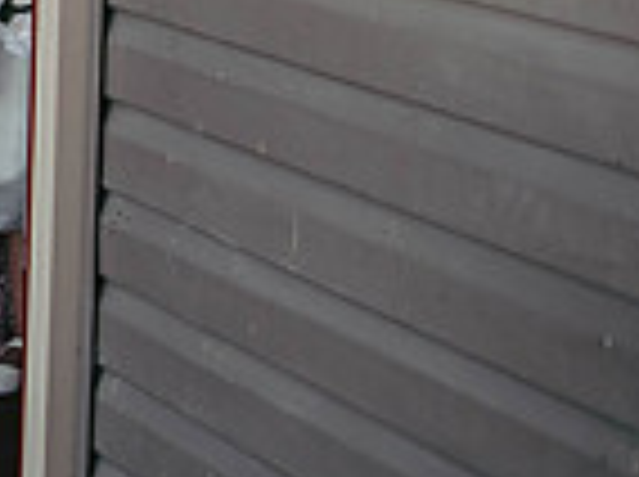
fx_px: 2248
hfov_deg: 14.1
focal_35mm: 122
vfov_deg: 11.6
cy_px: -259
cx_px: -544
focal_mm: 31
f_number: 2.8
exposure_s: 1/640
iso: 800
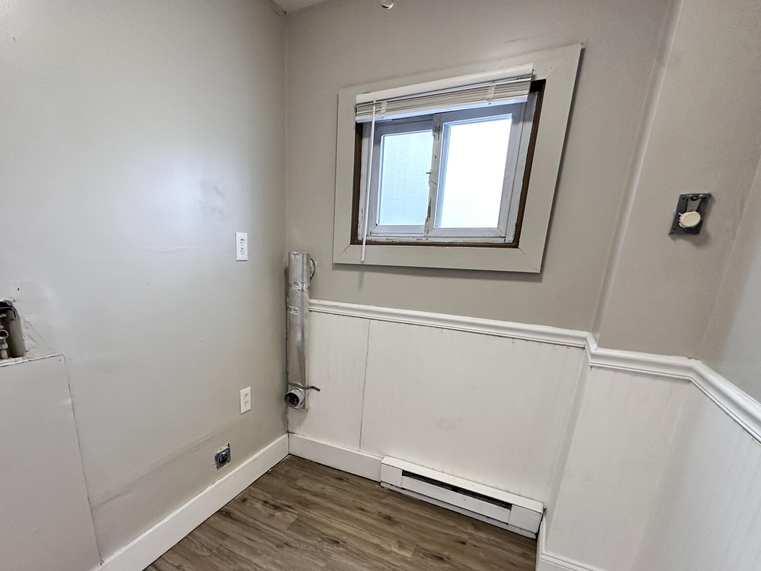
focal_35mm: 18
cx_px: 310
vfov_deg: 70.2
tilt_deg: -16.6
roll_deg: -1.4
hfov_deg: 86.8
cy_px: 364
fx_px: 396
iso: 250
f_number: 2.2
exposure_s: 1/120
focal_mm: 2.22
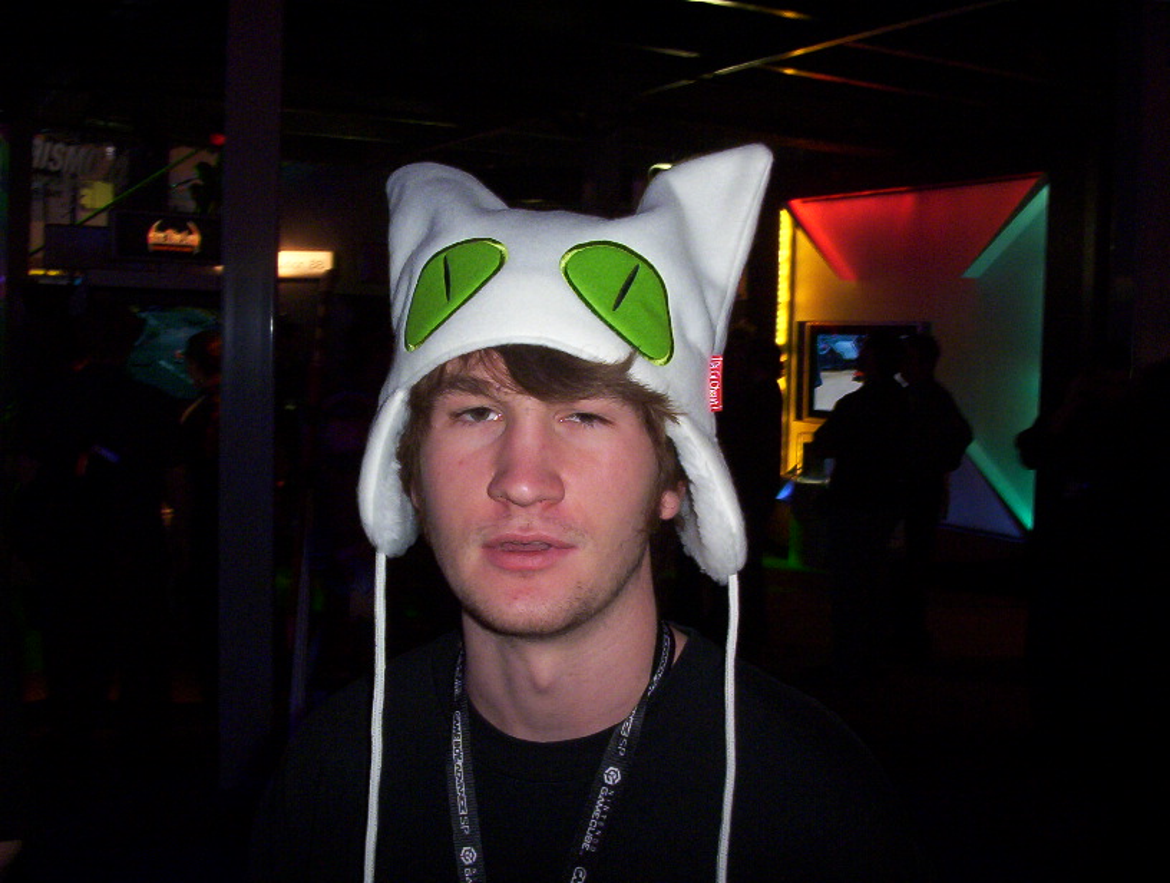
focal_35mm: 39
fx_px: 1321
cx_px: 585
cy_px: 442
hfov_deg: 47.8
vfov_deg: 37.0
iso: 140
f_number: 4.5
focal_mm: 6
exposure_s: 1/30
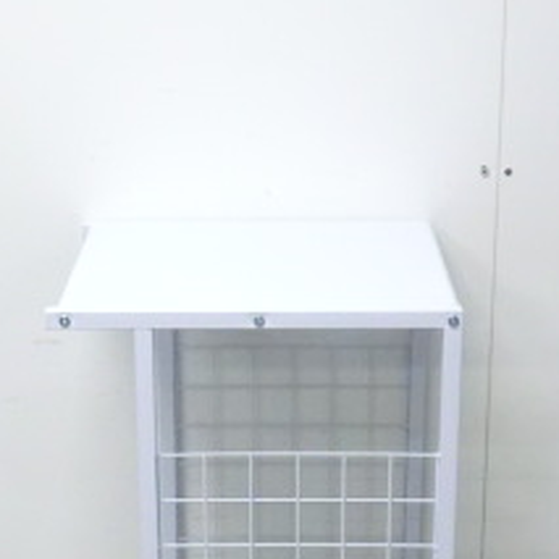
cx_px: 262
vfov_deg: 17.0
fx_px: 1845
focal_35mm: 101
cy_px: 480
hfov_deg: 17.2
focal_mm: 6.9
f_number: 3.9
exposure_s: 1/50
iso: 800
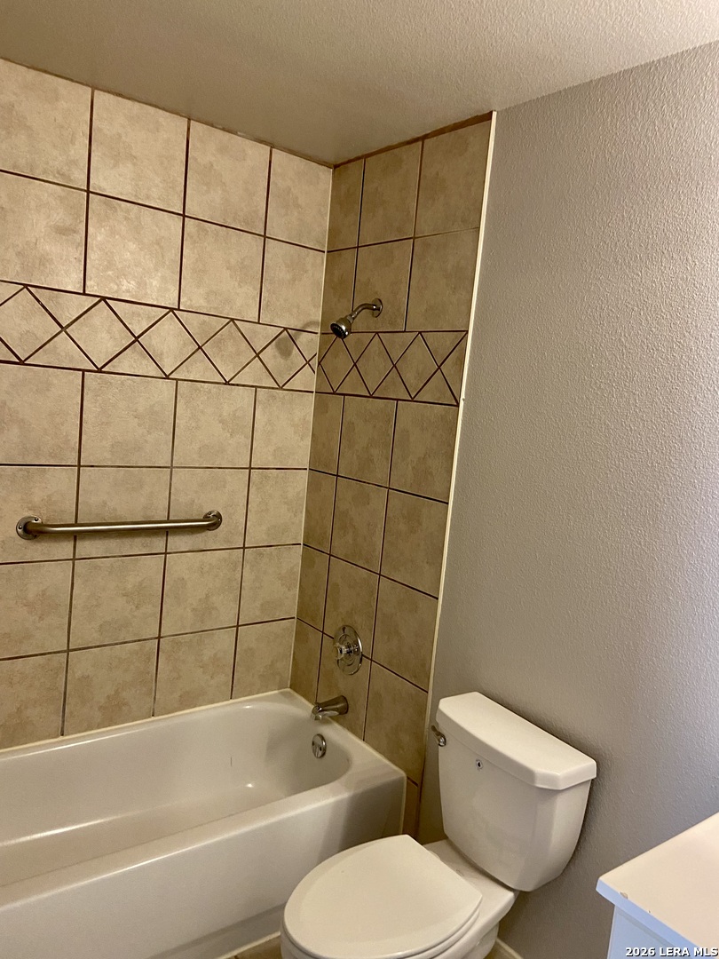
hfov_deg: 53.1
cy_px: 480
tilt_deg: -5.9
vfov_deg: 67.3
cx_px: 360
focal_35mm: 26
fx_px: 720
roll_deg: -5.6
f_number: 1.8
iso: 160
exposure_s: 1/60
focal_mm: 4.25
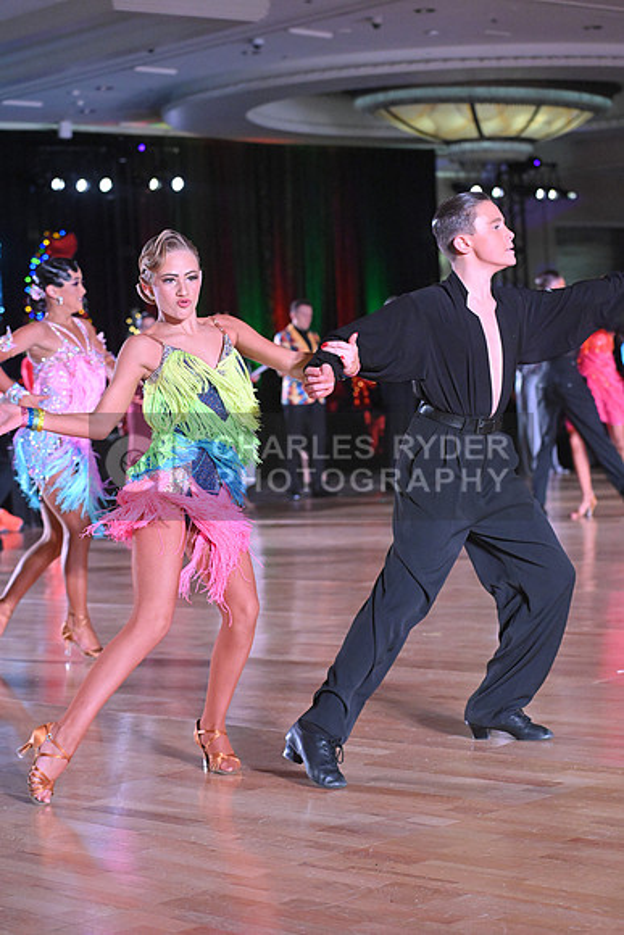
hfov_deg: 16.7
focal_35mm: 82
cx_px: 312
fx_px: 2131
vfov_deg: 24.8
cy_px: 468
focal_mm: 82
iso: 5000
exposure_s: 1/400
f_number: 5
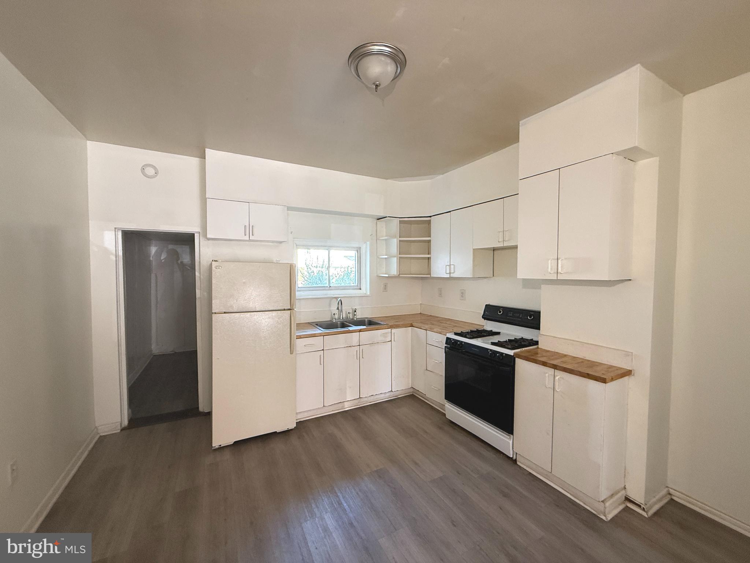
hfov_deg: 102.1
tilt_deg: -2.3
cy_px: 282
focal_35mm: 14
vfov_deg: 85.7
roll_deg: +0.8
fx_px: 303
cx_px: 375
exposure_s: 1/99
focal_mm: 2.22
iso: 250
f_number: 2.2
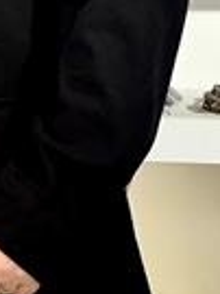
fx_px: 1409
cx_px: -85
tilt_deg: -2.2
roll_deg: -1.8
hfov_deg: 8.8
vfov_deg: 11.7
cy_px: -39
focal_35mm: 166
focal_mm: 6.76
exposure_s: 1/100
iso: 125
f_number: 1.78
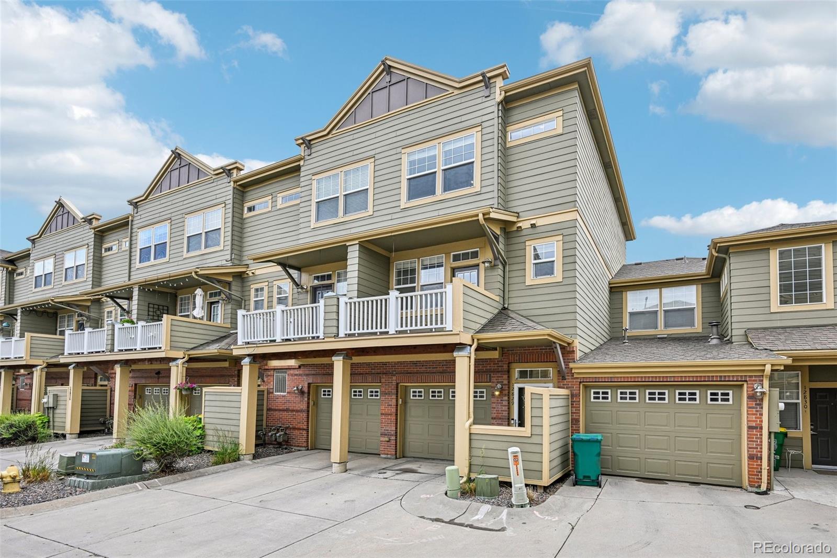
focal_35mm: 16
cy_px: 279
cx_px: 418
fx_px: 360
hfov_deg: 98.6
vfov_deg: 75.5
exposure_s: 1/40
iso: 64
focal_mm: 15.5
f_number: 10
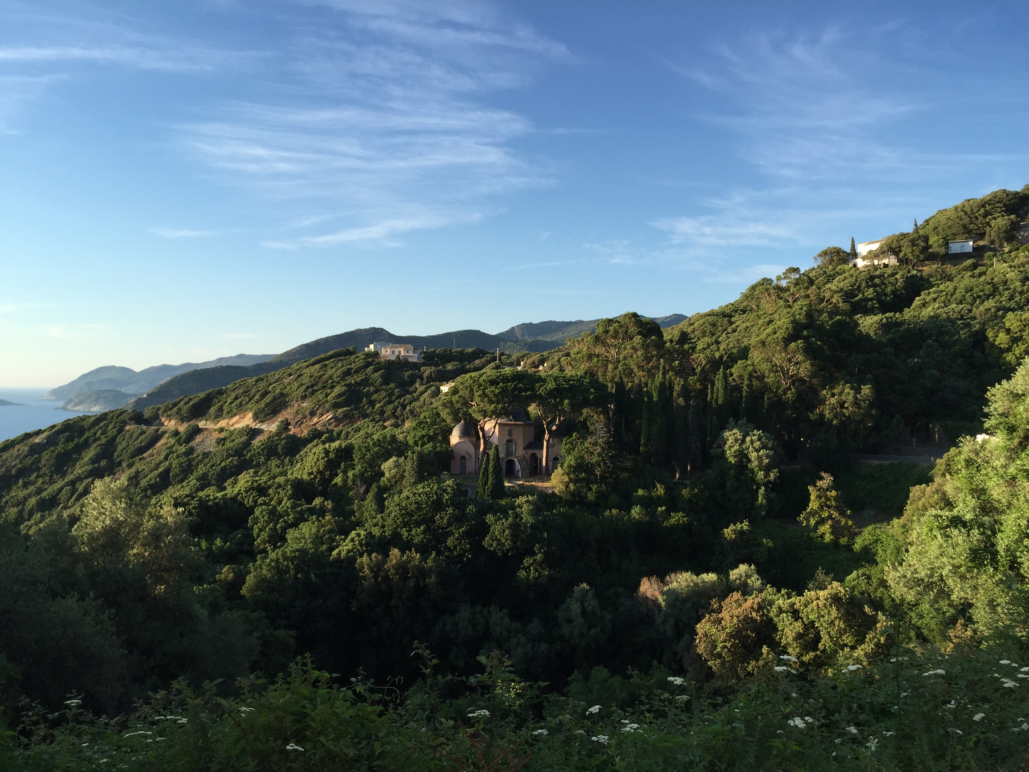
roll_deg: -1.4
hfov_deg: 61.7
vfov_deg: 48.2
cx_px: 514
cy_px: 386
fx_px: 862
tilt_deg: -0.4
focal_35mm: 29
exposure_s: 1/898
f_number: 2.2
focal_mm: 4.15
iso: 32
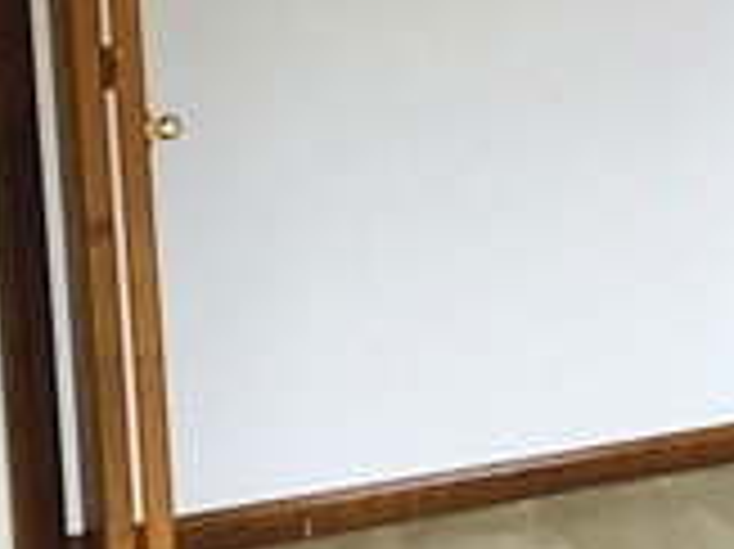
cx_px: 1211
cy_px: -148
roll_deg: +2.7
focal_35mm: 110
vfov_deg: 13.0
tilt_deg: -5.5
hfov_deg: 15.9
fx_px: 2331
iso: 40
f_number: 1.8
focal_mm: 3.99
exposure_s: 1/15
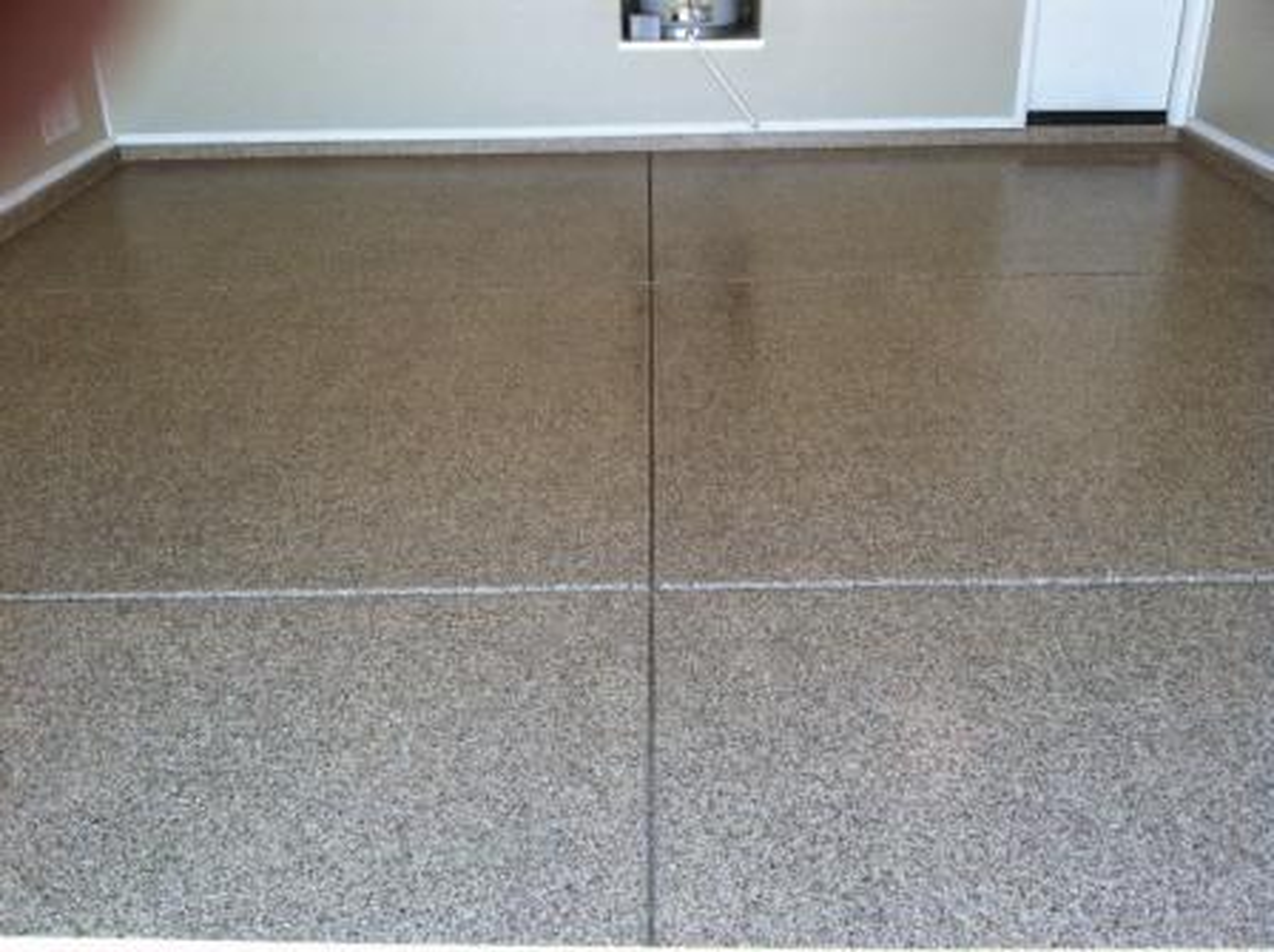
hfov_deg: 52.7
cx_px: 637
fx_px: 1287
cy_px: 476
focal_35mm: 35
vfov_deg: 40.6
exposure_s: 1/120
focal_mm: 3.85
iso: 100
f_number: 2.8
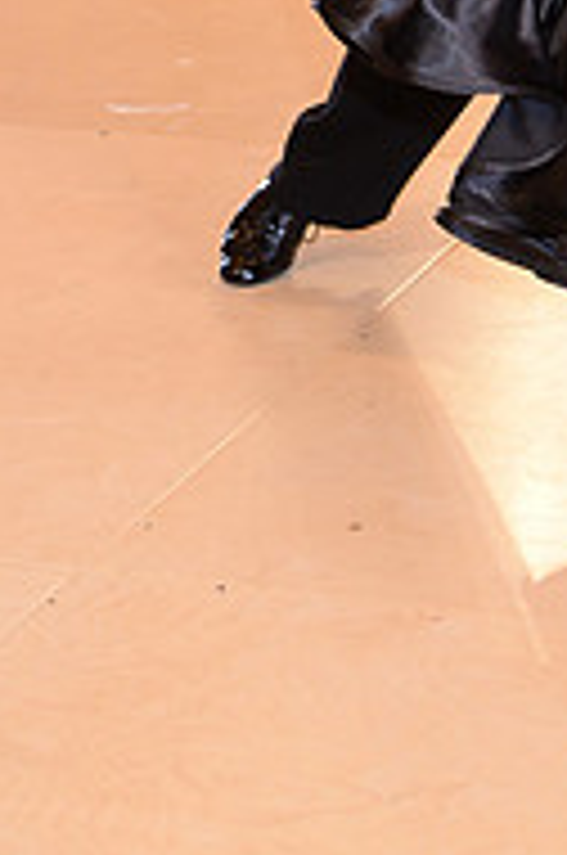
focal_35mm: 153
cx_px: 709
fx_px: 3628
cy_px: -428
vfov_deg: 12.7
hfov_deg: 8.8
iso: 1250
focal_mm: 50
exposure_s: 1/200
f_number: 4.5
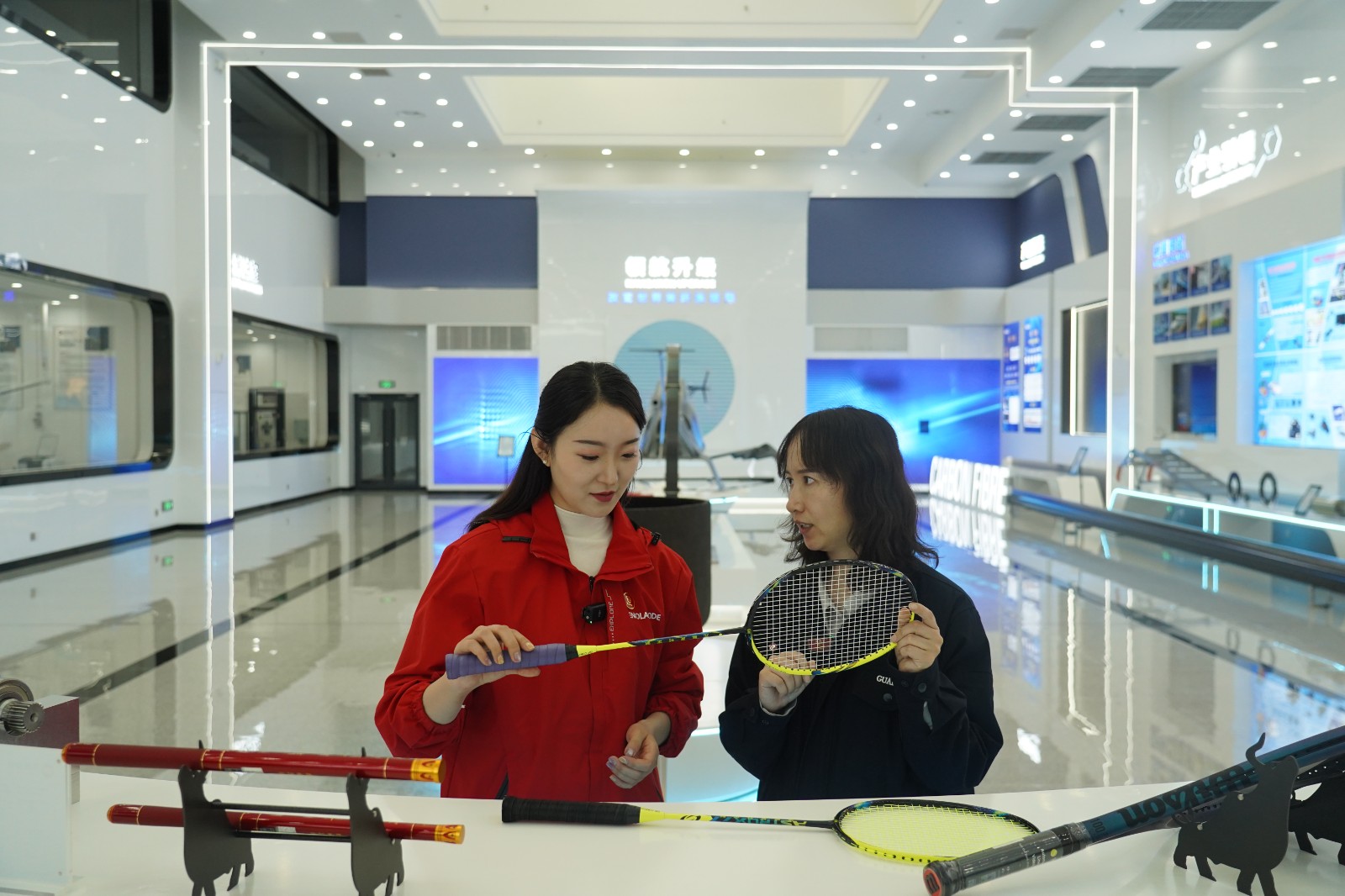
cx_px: 672
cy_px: 448
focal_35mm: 31
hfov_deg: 60.3
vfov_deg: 42.3
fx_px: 1158
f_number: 4
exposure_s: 1/500
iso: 1600
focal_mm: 31
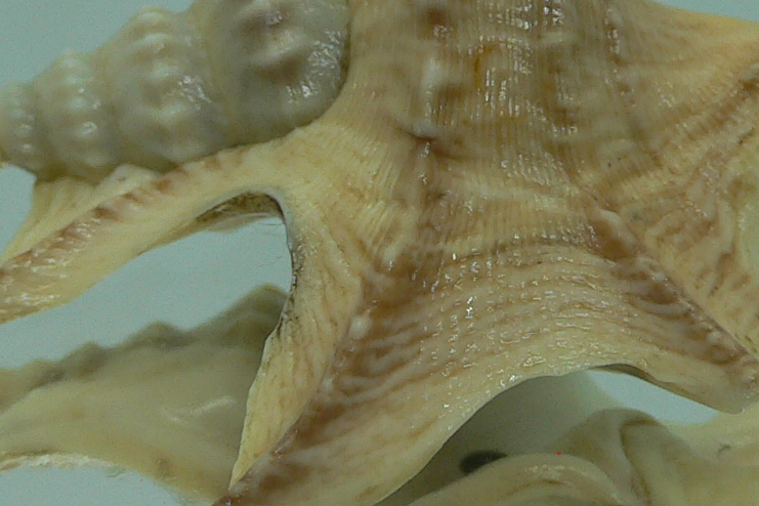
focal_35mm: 99
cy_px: 301
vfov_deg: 13.8
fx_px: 2087
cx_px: 444
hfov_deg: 20.6
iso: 80
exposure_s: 1/80
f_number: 2.8
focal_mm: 4.6
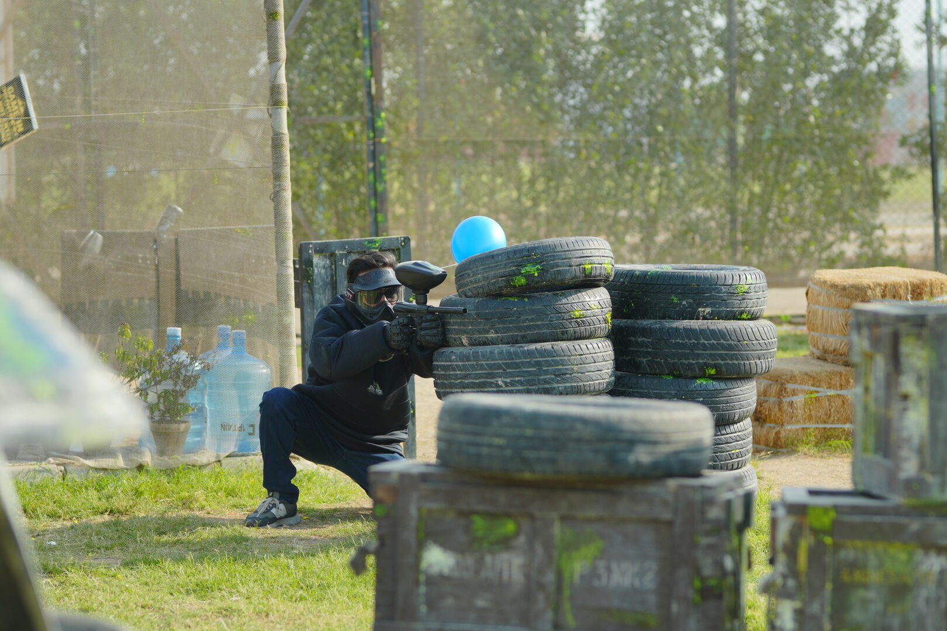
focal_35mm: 127
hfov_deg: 16.1
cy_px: 316
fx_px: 3341
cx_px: 474
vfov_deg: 10.8
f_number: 2.5
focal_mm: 85
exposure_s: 1/1000
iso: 100
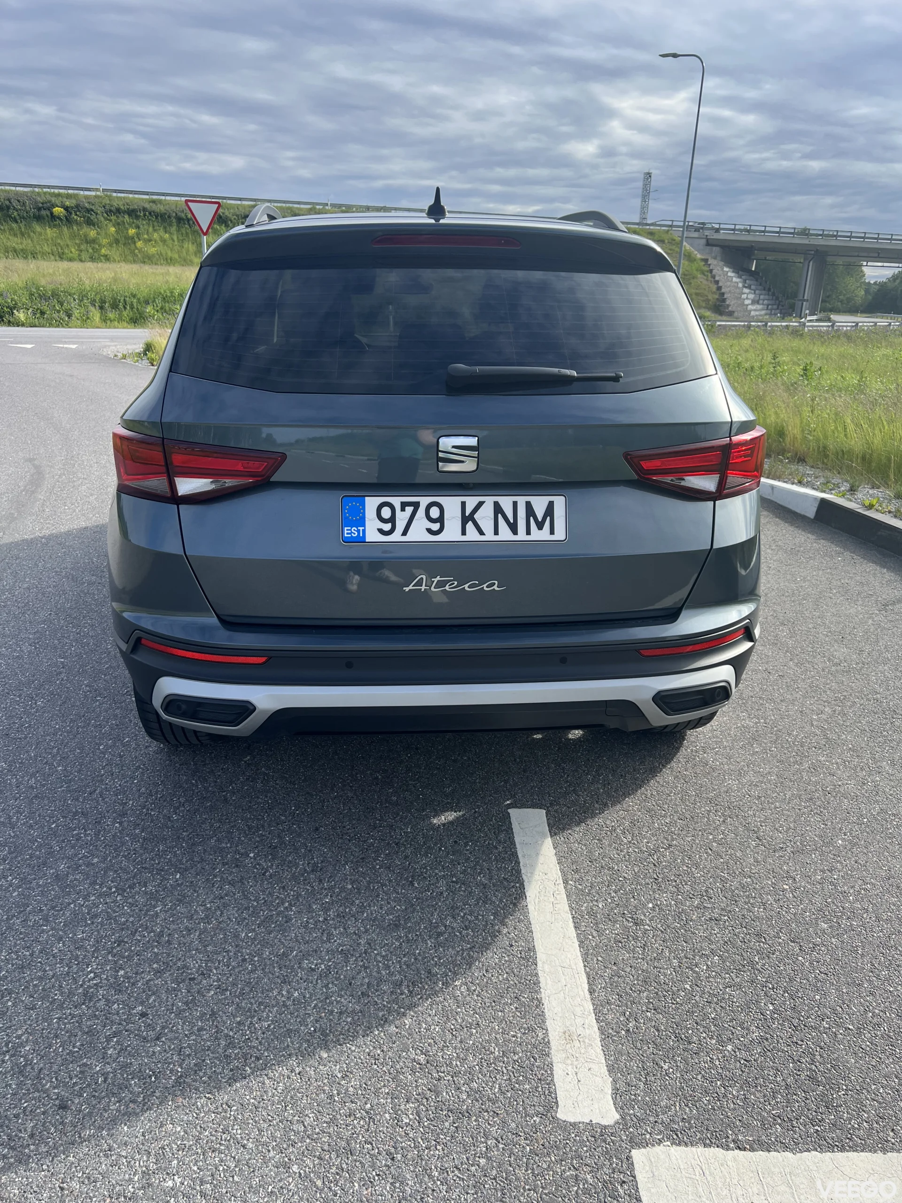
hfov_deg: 53.1
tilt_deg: -18.9
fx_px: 903
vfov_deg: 67.3
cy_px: 602
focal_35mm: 26
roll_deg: -1.4
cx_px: 451
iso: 50
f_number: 1.5
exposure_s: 1/2045
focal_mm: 5.7
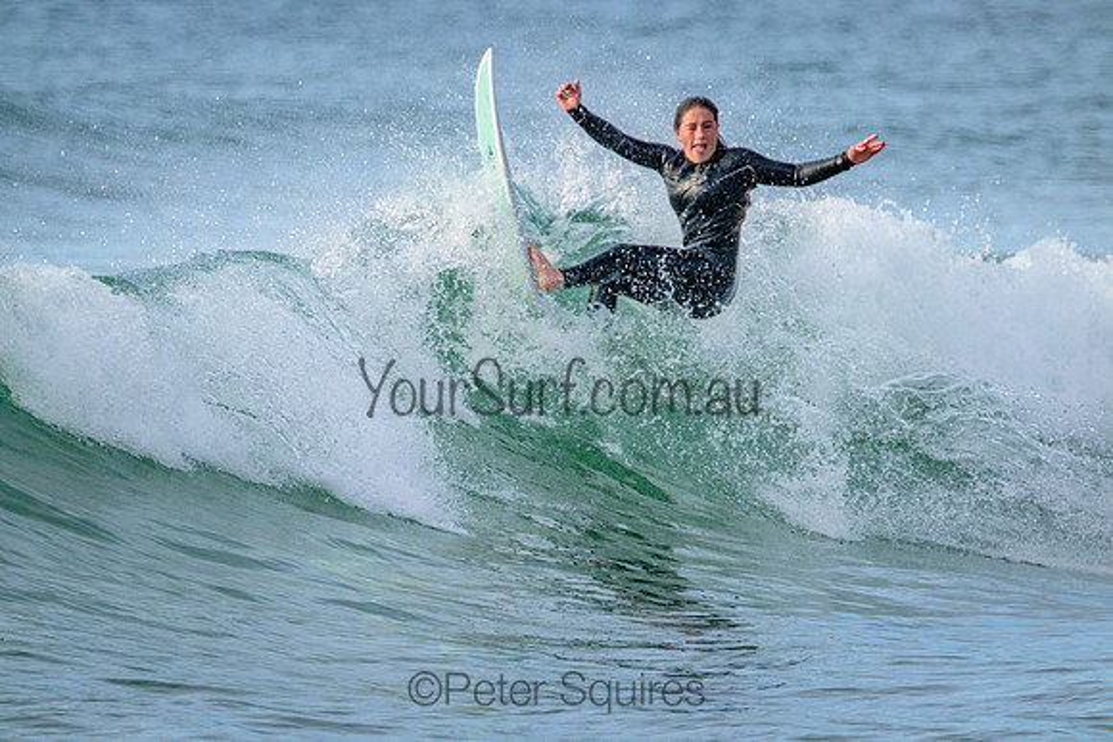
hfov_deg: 2.6
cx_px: 556
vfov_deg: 1.7
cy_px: 371
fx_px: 24738
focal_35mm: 800
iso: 5600
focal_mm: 800
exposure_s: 1/1250
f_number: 11
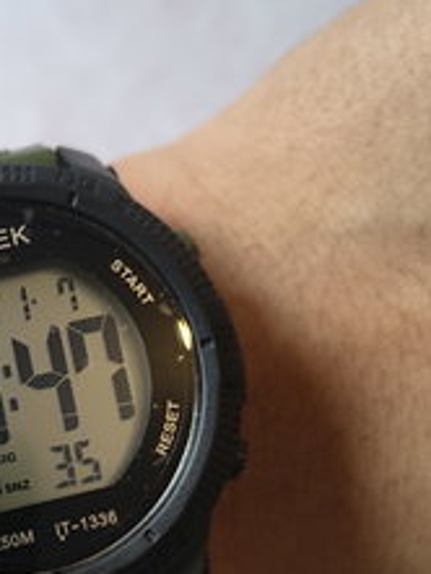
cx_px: 5
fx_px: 962
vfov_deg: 32.8
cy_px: 396
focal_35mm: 58
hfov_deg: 24.2
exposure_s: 1/100
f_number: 1.8
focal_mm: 5.56
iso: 455
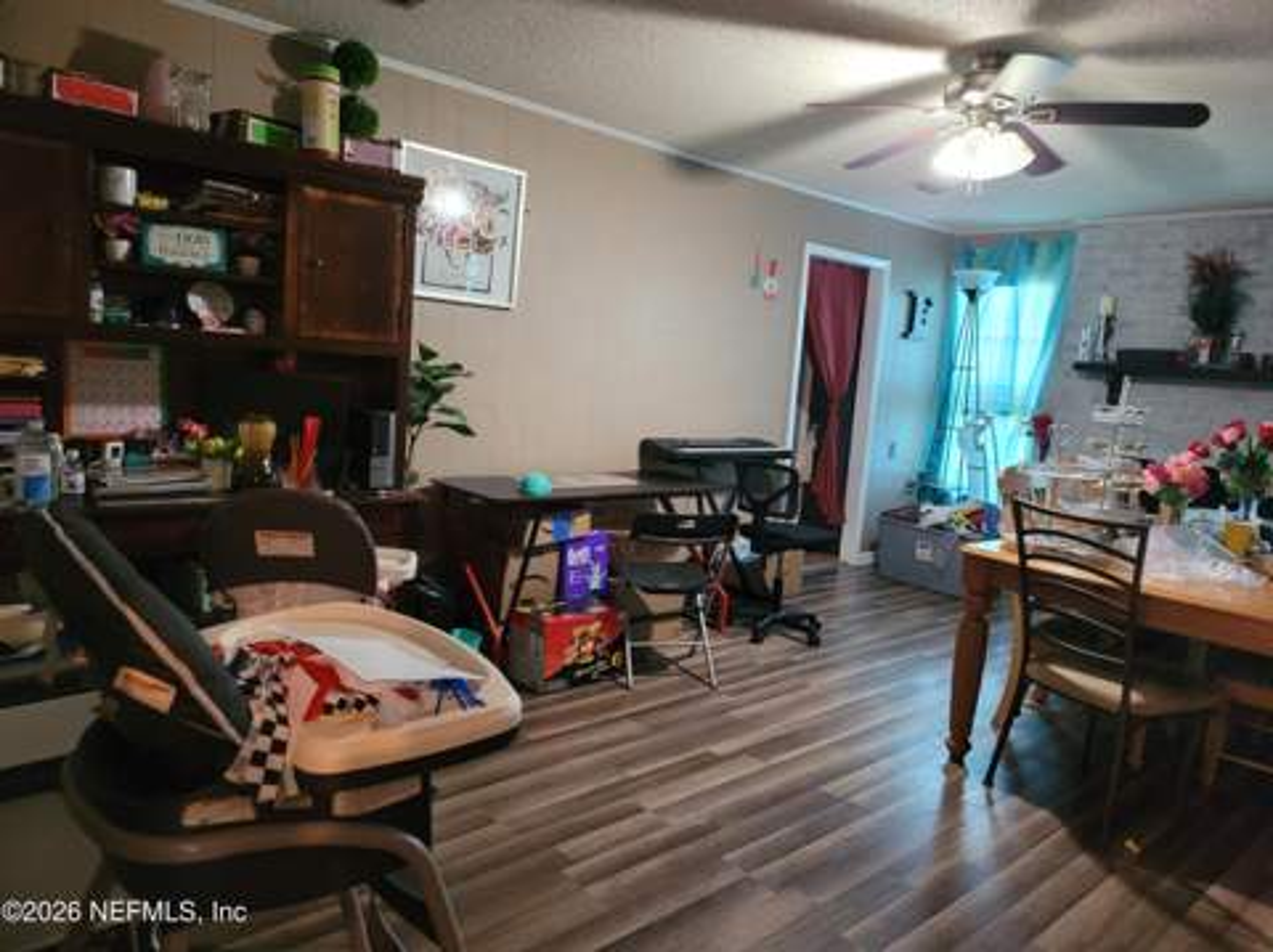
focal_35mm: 26
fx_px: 955
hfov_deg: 67.4
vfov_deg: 53.0
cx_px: 636
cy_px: 476
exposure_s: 1/40
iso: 500
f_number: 1.8
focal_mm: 5
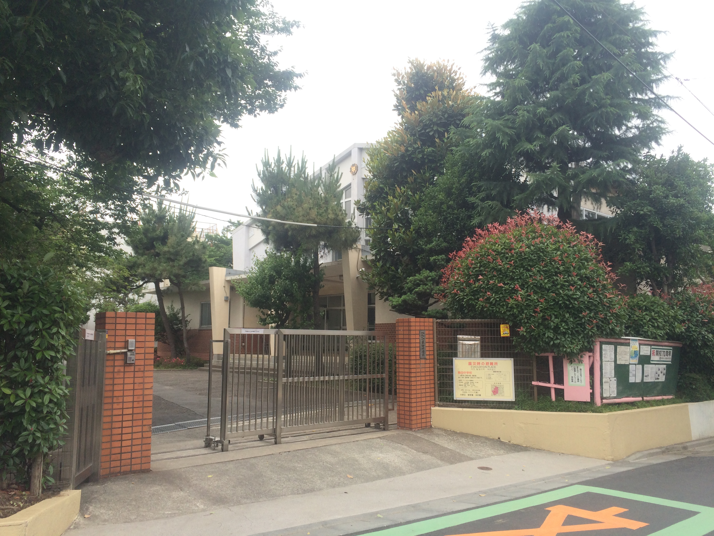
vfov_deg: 48.2
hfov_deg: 61.7
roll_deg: +0.3
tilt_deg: +5.8
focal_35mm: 29
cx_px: 357
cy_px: 268
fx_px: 598
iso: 32
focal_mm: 4.15
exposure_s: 1/204
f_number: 2.2
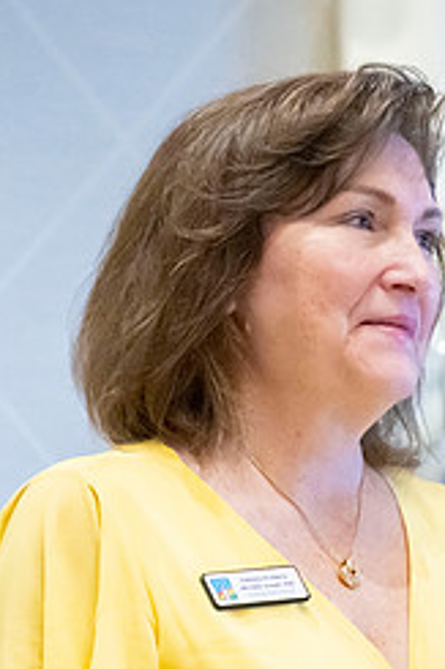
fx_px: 6146
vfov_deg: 6.2
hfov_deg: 4.1
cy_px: 538
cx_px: 466
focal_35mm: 331
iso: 8000
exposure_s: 1/200
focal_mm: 120
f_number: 4
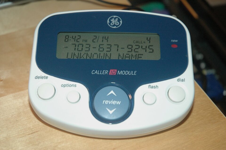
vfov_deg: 16.2
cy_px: 75
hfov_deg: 24.2
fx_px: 527
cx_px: 113
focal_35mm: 84
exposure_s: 1/125
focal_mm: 56
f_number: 4.5
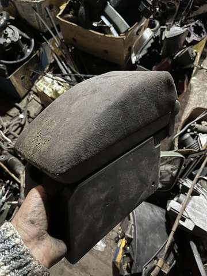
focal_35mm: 26
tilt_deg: -59.3
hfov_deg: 53.1
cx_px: 104
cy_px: 138
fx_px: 207
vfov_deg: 67.3
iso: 1000
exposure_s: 1/20
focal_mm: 5.1
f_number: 1.6
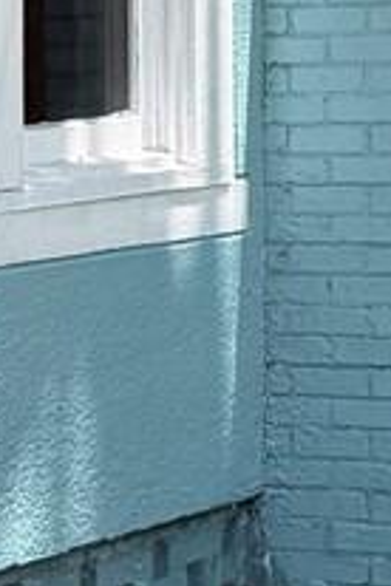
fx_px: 3144
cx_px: 663
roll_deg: +2.9
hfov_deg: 7.0
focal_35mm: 193
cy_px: -442
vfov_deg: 10.1
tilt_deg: +6.8
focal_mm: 6.76
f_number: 1.78
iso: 100
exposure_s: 1/1493
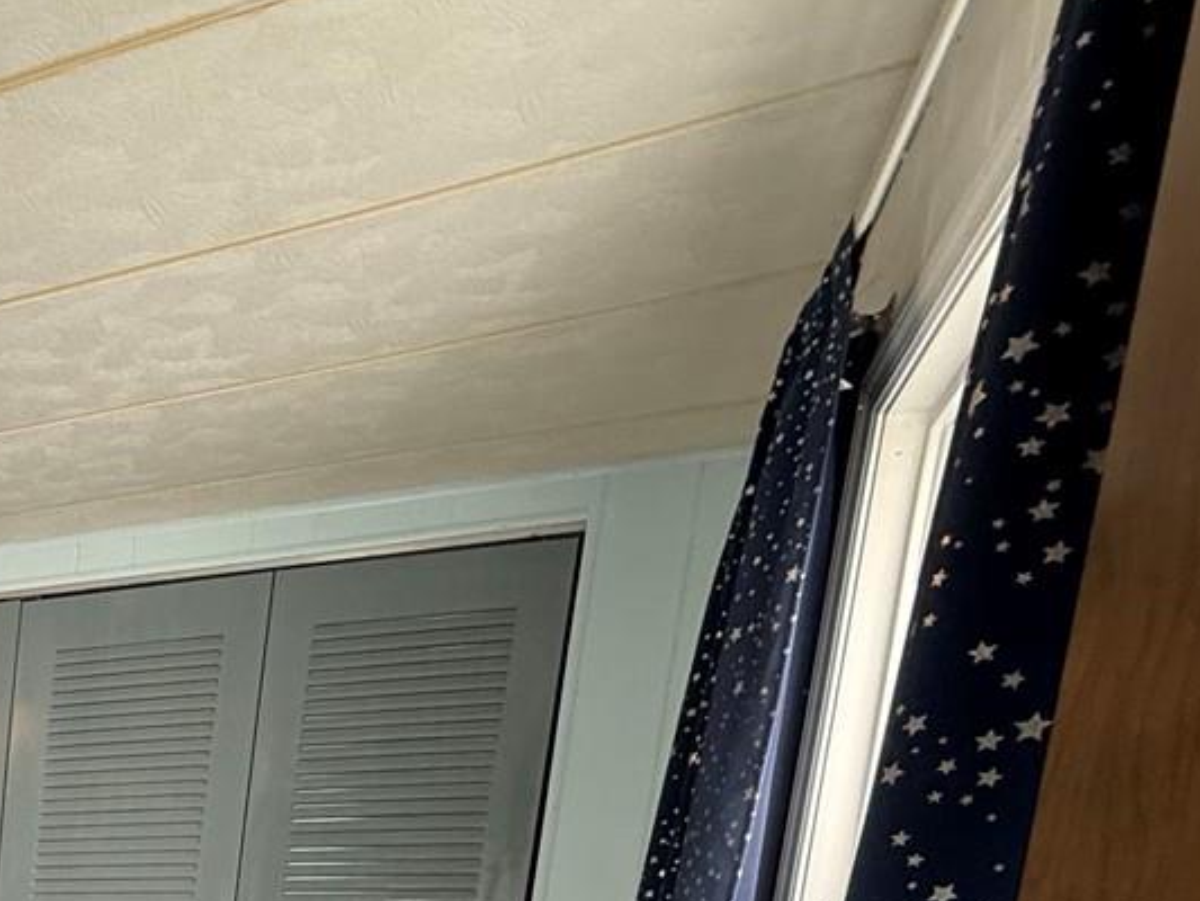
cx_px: -430
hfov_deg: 31.8
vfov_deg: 27.1
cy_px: 1257
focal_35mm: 42
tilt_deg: -9.6
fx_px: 1456
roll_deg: -3.1
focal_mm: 2.22
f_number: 2.2
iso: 125
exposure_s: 1/120
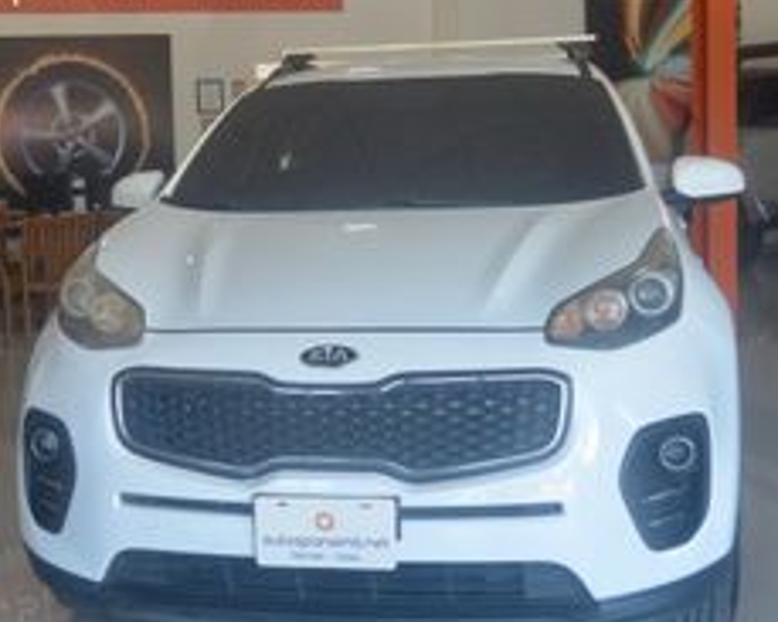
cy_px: 270
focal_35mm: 59
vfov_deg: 25.8
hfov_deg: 31.8
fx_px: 1358
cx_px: 296
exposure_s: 1/80
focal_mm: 24
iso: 400
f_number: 4.5
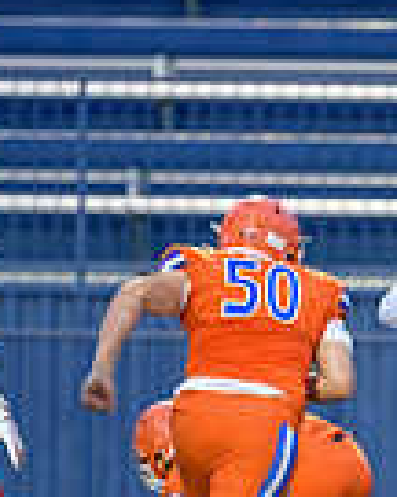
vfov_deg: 2.2
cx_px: 482
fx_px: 13057
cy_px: 425
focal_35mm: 889
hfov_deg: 1.7
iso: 2000
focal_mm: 220
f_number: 2.8
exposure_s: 1/800
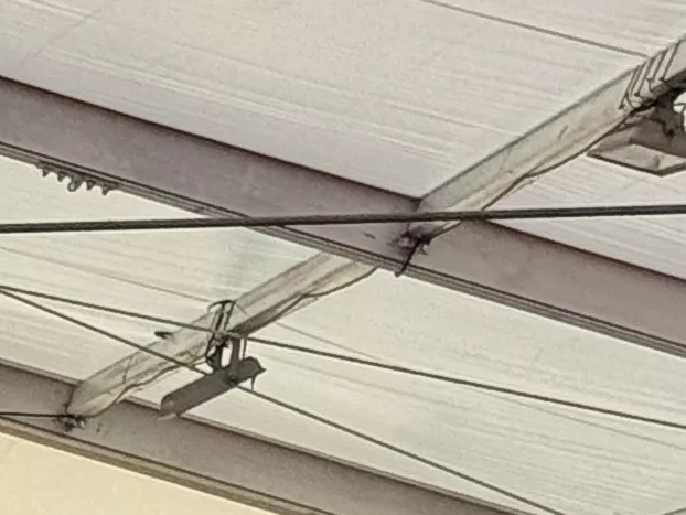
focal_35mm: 311
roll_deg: +0.6
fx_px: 6166
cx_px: -1394
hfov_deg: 5.9
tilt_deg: +1.2
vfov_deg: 4.7
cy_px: 1080
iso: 160
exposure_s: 1/60
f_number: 1.78
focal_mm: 6.76
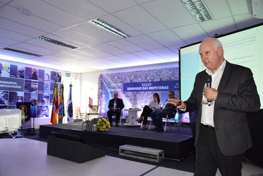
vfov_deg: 48.0
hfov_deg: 67.3
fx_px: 197
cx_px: 132
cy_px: 88
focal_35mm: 27
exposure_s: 1/125
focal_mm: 18
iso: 800
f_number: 5.6
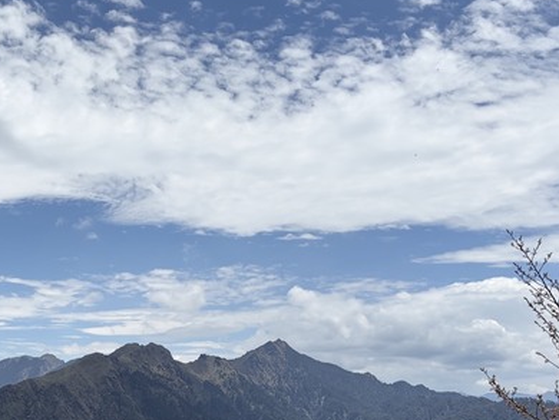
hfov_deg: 35.8
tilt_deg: +1.9
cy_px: 378
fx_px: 840
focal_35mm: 52
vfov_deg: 27.1
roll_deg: +0.6
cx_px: 123
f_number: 1.6
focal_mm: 5.96
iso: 50
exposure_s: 1/6993
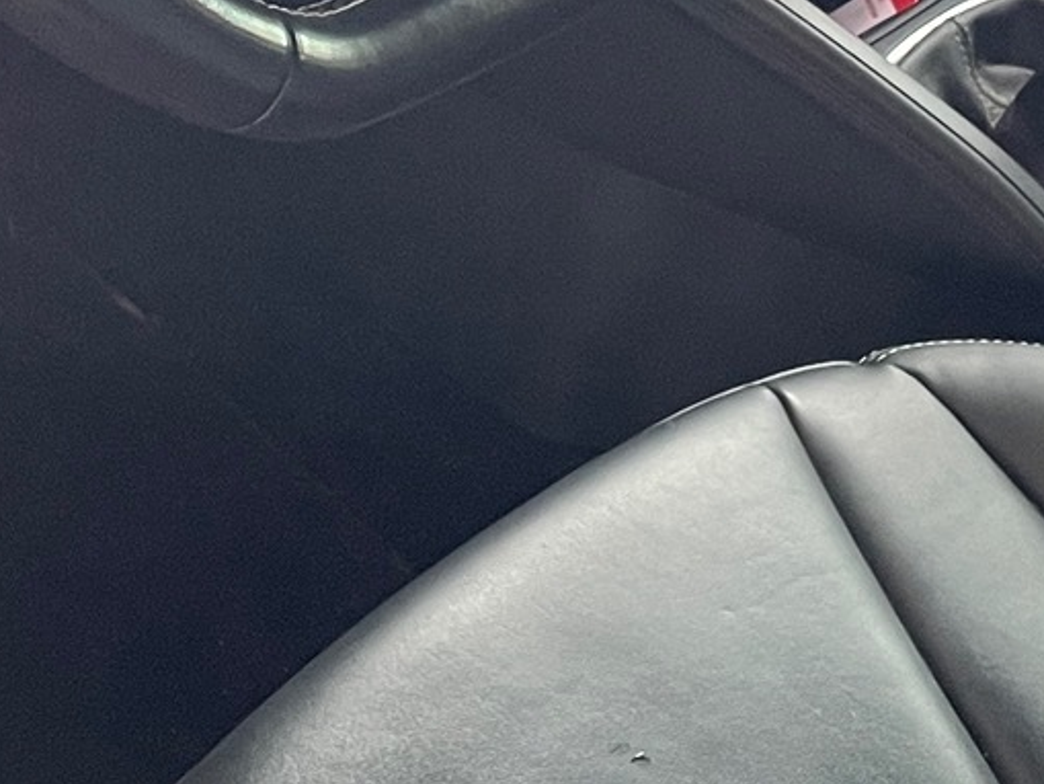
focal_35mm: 103
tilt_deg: -33.7
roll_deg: -5.5
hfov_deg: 19.1
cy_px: -191
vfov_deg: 13.9
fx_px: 3107
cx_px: 595
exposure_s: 1/60
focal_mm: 4.2
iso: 400
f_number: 1.6
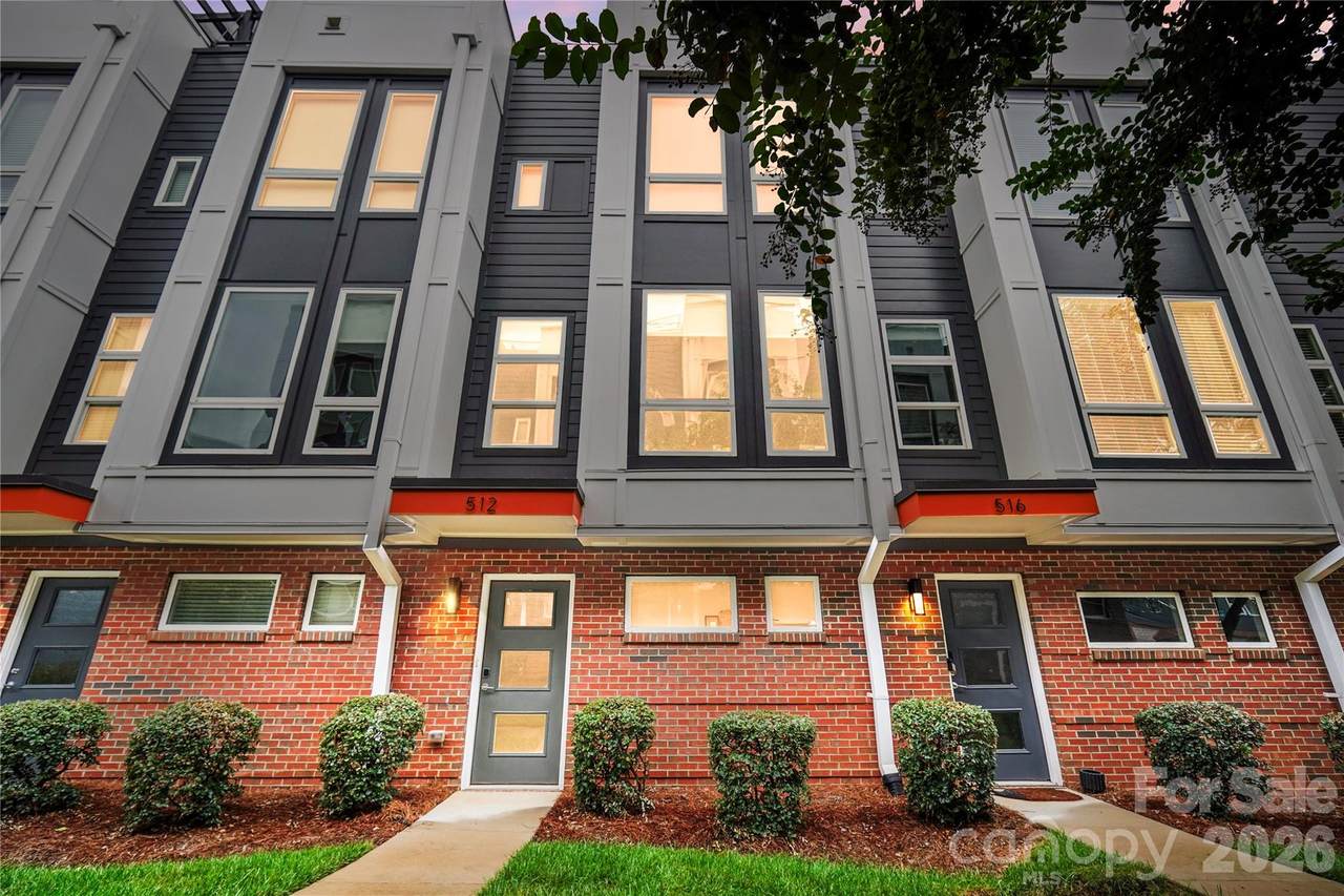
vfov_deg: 74.6
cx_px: 672
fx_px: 588
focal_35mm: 16
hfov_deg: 97.6
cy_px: 448
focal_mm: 10.5
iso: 100
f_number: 4.5
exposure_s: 1/200
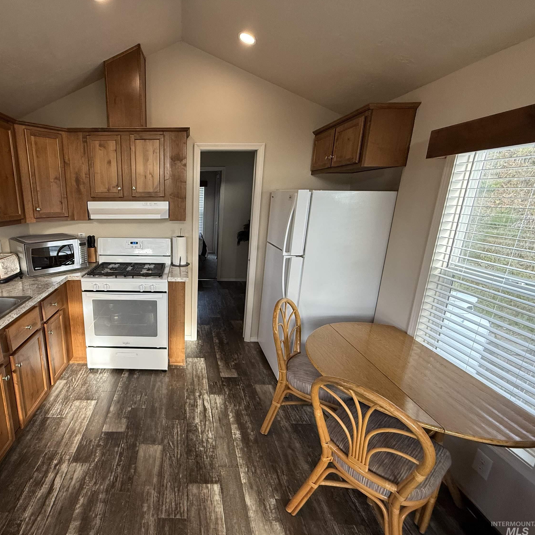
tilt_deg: -14.5
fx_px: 297
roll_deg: -0.6
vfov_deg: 84.0
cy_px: 273
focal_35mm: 17
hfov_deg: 81.2
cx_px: 179
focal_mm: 2.22
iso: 200
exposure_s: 1/120
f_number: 2.2
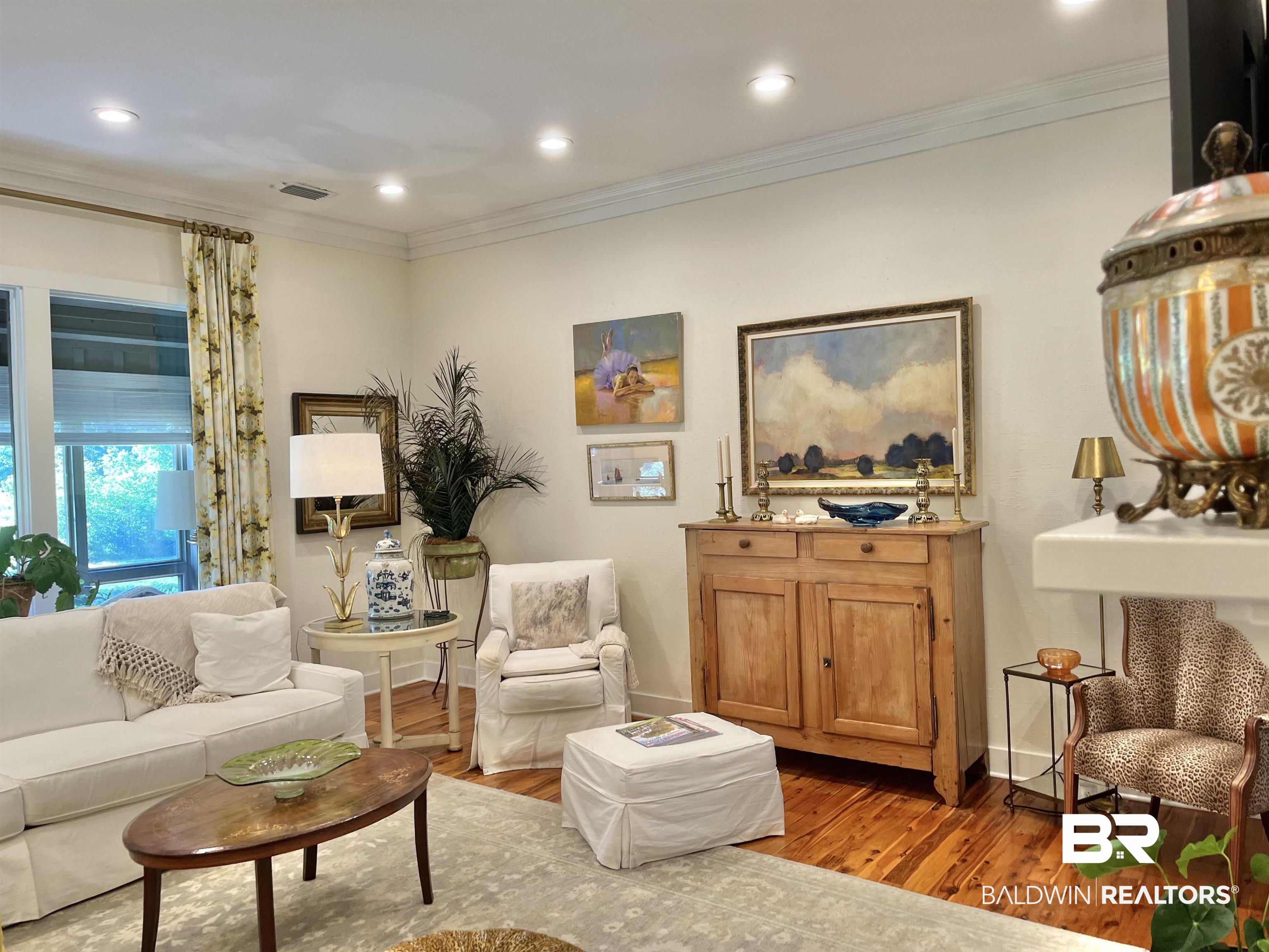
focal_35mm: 26
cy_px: 476
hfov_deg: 67.3
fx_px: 953
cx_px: 634
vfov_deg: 53.1
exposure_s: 1/60
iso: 80
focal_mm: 5.1
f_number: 1.6
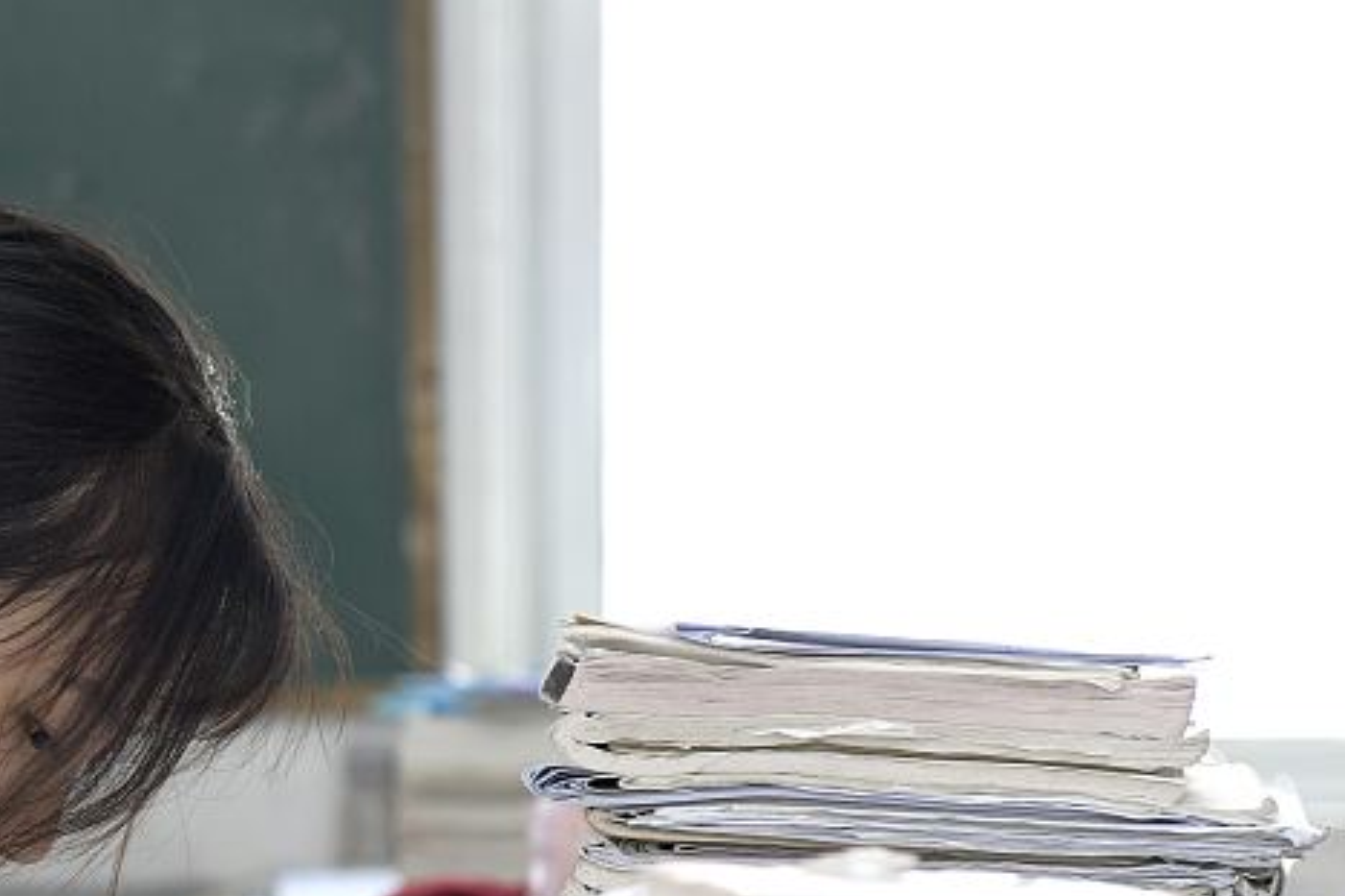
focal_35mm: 180
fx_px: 6722
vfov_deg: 7.6
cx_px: -81
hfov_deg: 11.3
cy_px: 933
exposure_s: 1/200
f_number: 5
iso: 800
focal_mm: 70
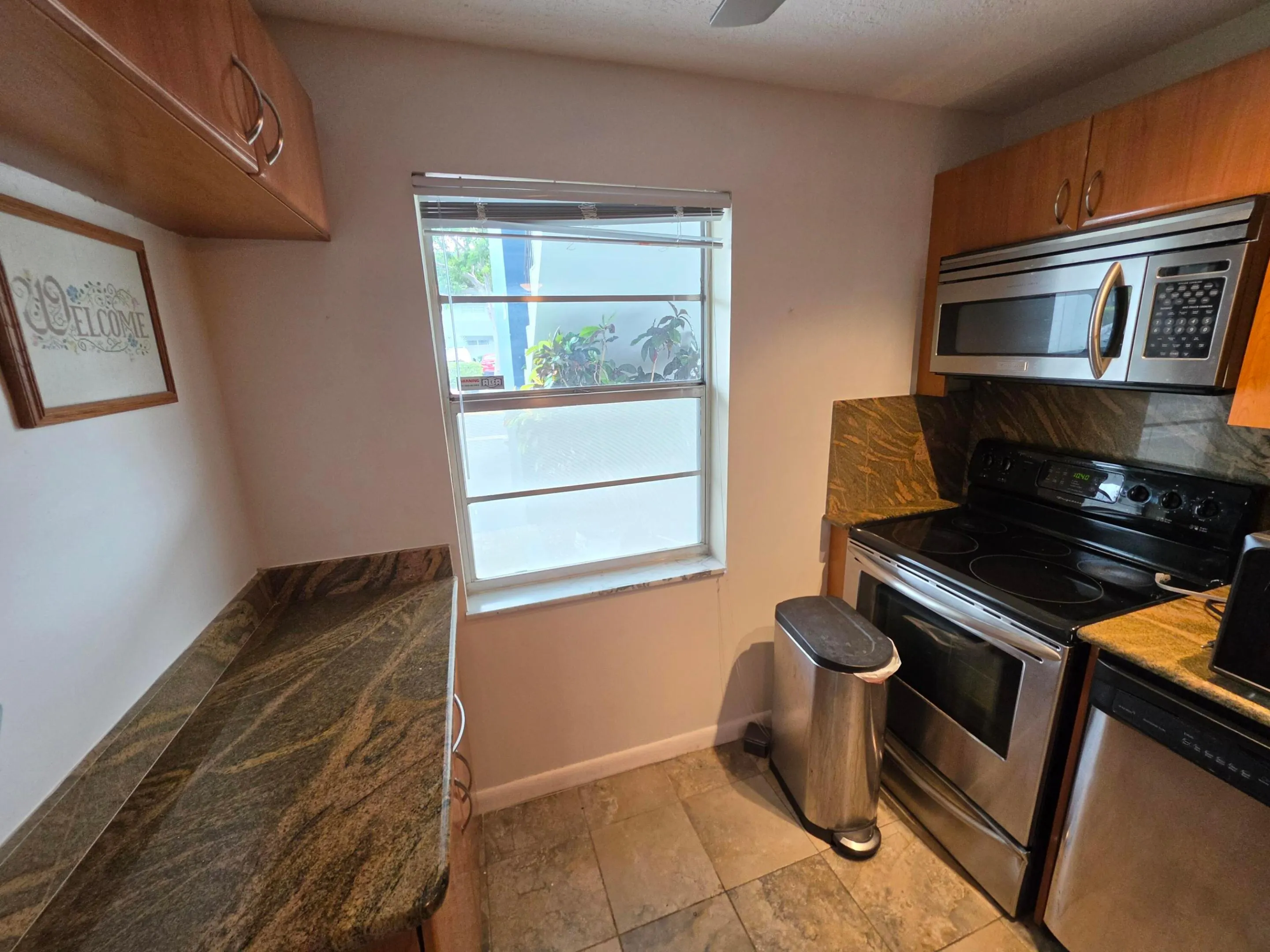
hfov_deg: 106.2
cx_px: 635
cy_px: 476
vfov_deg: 89.9
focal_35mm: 13
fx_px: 477
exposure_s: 1/120
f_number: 1.9
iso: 200
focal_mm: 2.2
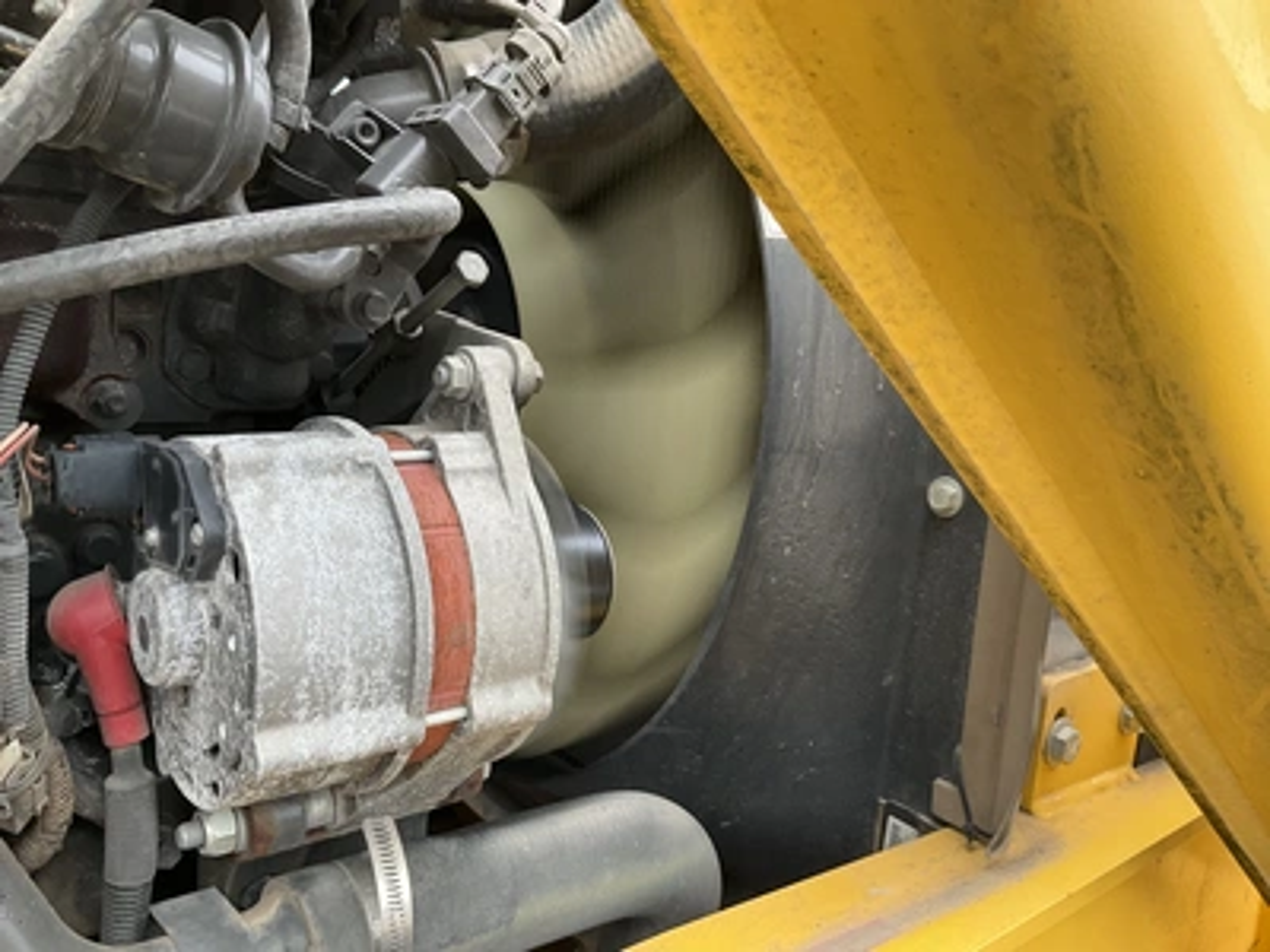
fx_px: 1064
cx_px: 635
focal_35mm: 29
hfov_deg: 61.7
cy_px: 476
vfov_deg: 48.2
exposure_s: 1/122
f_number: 1.8
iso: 40
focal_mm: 3
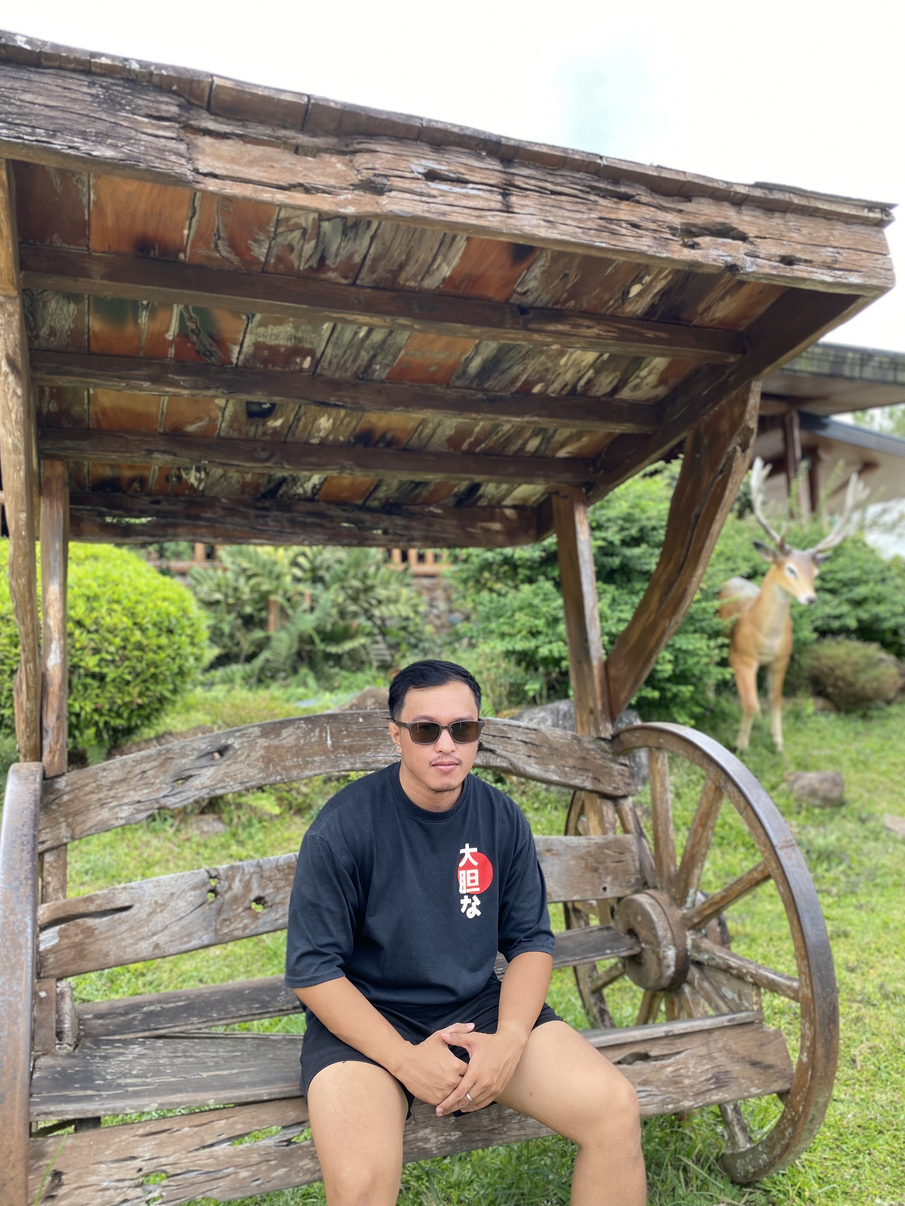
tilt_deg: +8.0
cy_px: 603
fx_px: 906
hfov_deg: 53.1
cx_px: 452
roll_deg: +3.3
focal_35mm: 26
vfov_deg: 67.3
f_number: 1.8
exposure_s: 1/298
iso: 32
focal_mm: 4.25
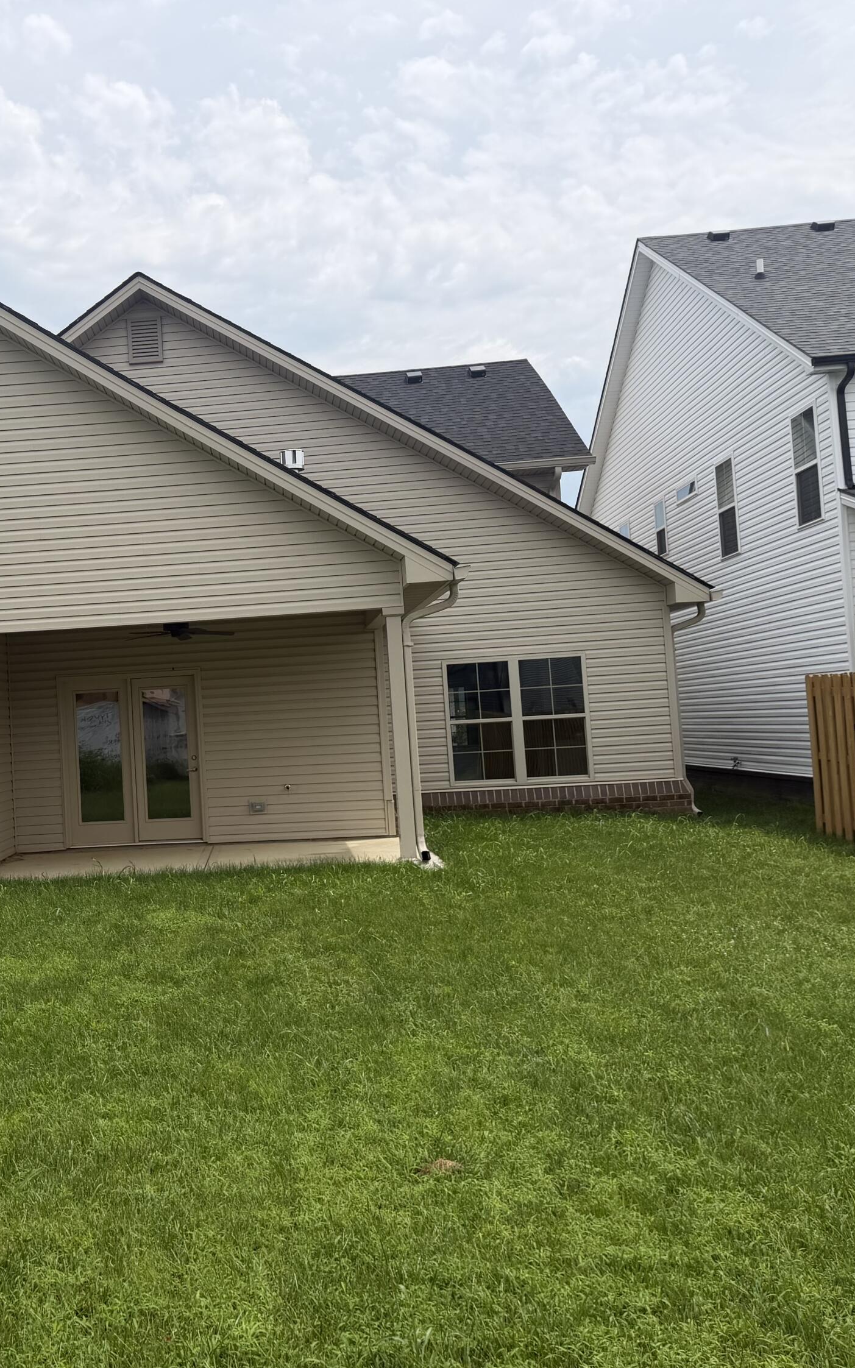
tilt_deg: +1.5
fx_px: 1268
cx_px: 149
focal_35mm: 34
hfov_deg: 35.8
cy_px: 684
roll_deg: +2.9
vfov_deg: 56.7
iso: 80
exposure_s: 1/6711
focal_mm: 6.76
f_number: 1.78
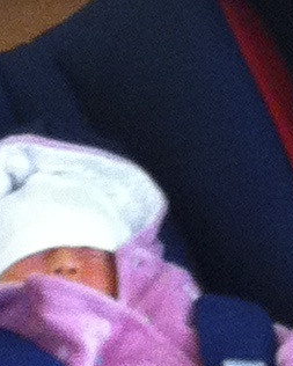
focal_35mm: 280
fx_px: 3034
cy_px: -519
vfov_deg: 6.6
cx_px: 408
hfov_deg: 5.5
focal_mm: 3.85
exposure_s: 1/15
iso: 250
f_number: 2.8
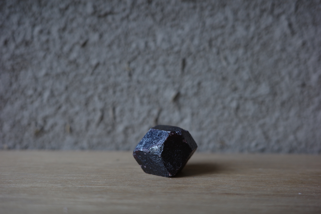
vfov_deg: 33.4
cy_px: 107
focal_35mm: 40
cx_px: 160
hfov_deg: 48.5
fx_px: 357
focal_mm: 26
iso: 200
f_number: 2.8
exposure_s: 1/60
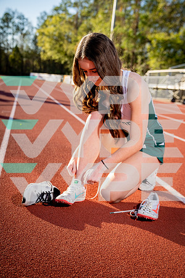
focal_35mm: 45
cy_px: 139
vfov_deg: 43.6
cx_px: 92
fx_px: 347
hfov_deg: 29.9
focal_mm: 45
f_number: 4
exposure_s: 1/250
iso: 100
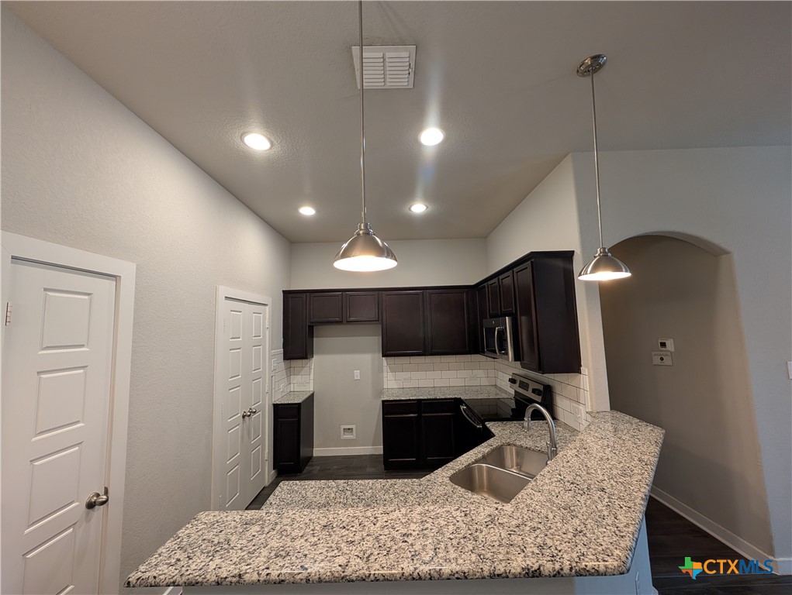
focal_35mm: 12
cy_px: 298
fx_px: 275
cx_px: 396
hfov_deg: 110.5
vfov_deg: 94.6
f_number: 1.7
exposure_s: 1/60
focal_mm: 2.02
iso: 69
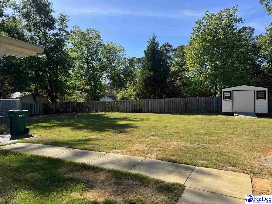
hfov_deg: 71.6
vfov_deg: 56.8
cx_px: 136
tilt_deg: -2.0
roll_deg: -0.1
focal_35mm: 24
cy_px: 102
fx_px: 189
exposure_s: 1/2331
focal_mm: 6.76
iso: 80
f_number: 1.78
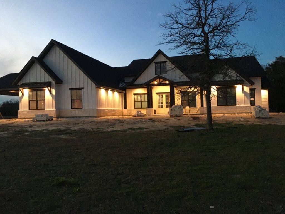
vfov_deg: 48.2
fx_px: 239
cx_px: 142
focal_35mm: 29
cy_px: 107
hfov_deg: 61.7
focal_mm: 4.15
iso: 200
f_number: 2.2
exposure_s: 1/15
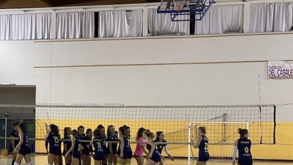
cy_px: 146
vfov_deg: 12.9
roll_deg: -0.9
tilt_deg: -1.3
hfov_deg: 22.8
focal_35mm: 93
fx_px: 723
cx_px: 104
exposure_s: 1/100
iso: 160
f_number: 2
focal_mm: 6
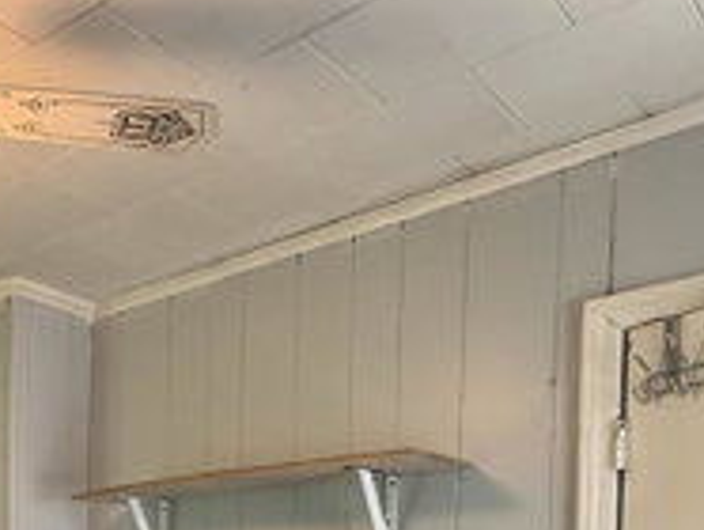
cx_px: -51
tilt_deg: -5.4
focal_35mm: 48
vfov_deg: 25.8
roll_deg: -0.2
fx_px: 977
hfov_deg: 34.7
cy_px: 697
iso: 250
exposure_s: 1/60
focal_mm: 2.22
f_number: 2.2
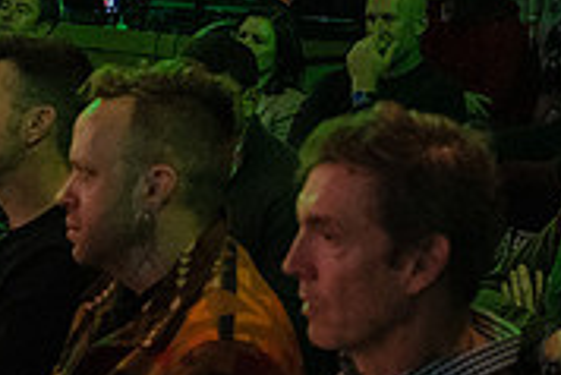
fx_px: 1591
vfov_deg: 13.4
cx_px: 556
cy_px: 68
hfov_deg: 19.4
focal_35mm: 102
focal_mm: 31
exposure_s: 1/160
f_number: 3.2
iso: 6400
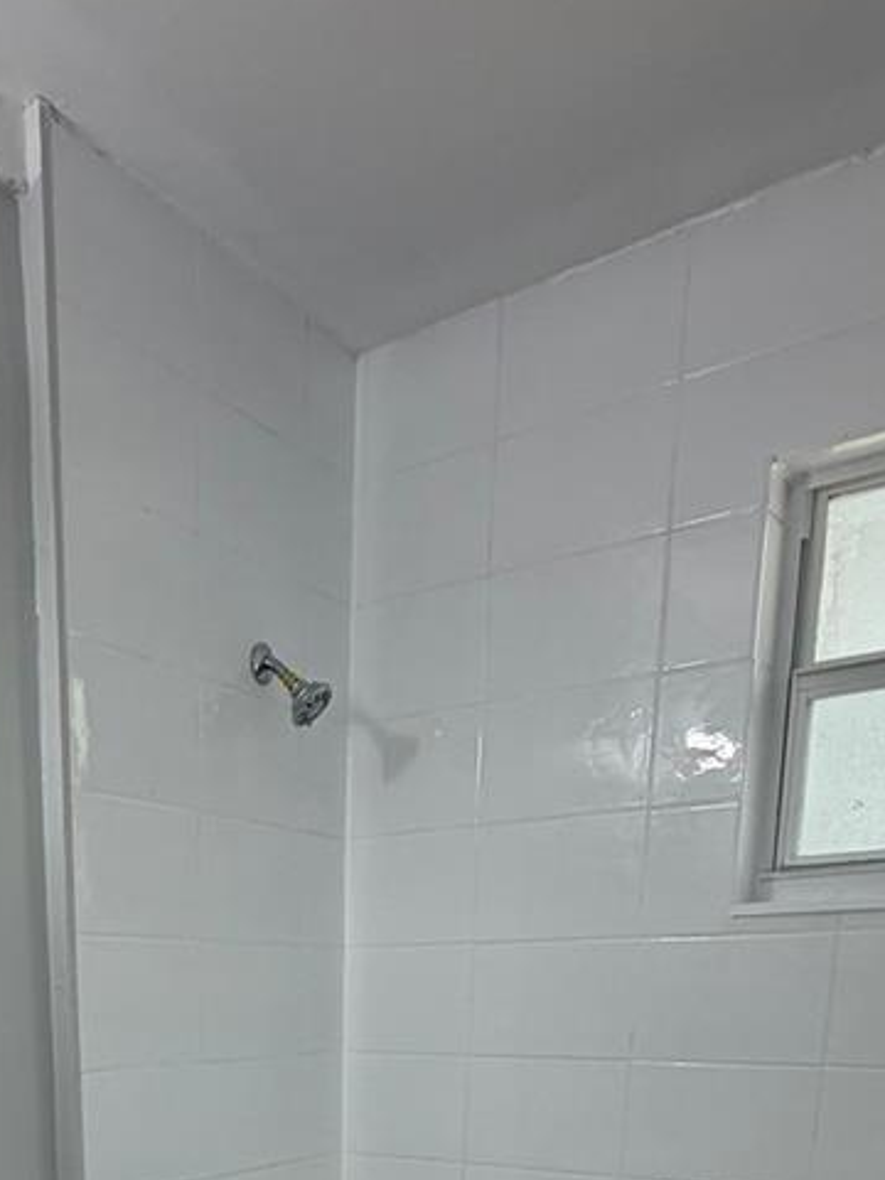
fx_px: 1193
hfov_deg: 39.4
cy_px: 1288
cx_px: 204
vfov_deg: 42.0
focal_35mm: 35
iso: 100
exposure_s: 1/120
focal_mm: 2.22
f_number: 2.2
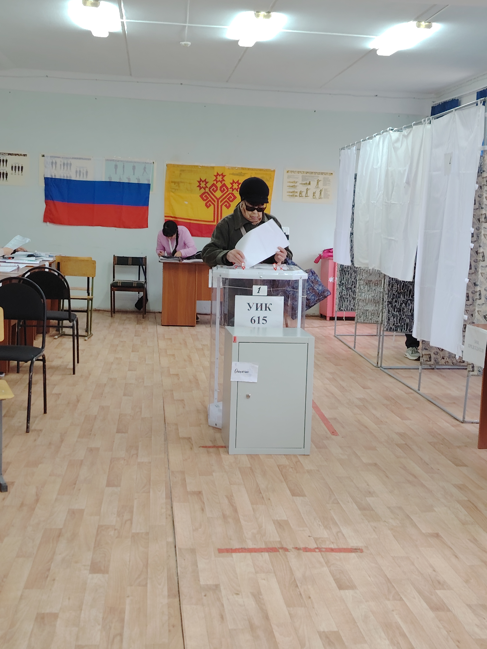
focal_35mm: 45
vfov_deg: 42.1
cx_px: 244
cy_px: 324
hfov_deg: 32.2
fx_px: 844
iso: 988
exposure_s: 1/33.3
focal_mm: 5.25
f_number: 1.75
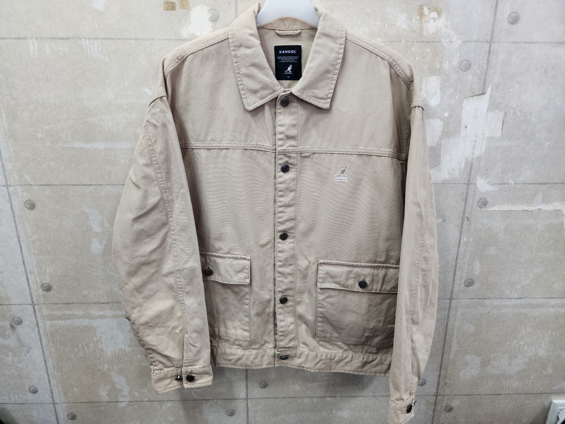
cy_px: 212
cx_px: 282
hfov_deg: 73.9
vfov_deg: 58.9
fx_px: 375
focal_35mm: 23
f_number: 1.8
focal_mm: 6.4
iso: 200
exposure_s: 1/120
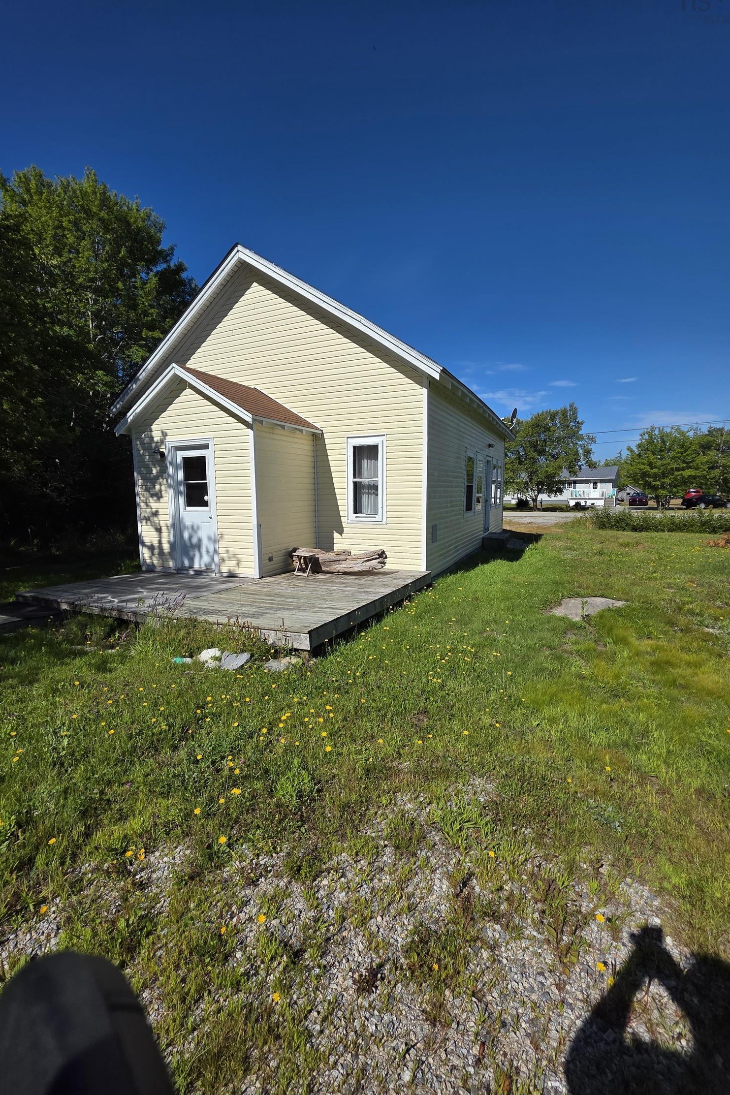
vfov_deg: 104.3
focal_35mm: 14
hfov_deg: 81.1
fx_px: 426
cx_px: 340
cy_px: 542
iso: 40
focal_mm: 2.2
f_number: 1.9
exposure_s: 1/3550
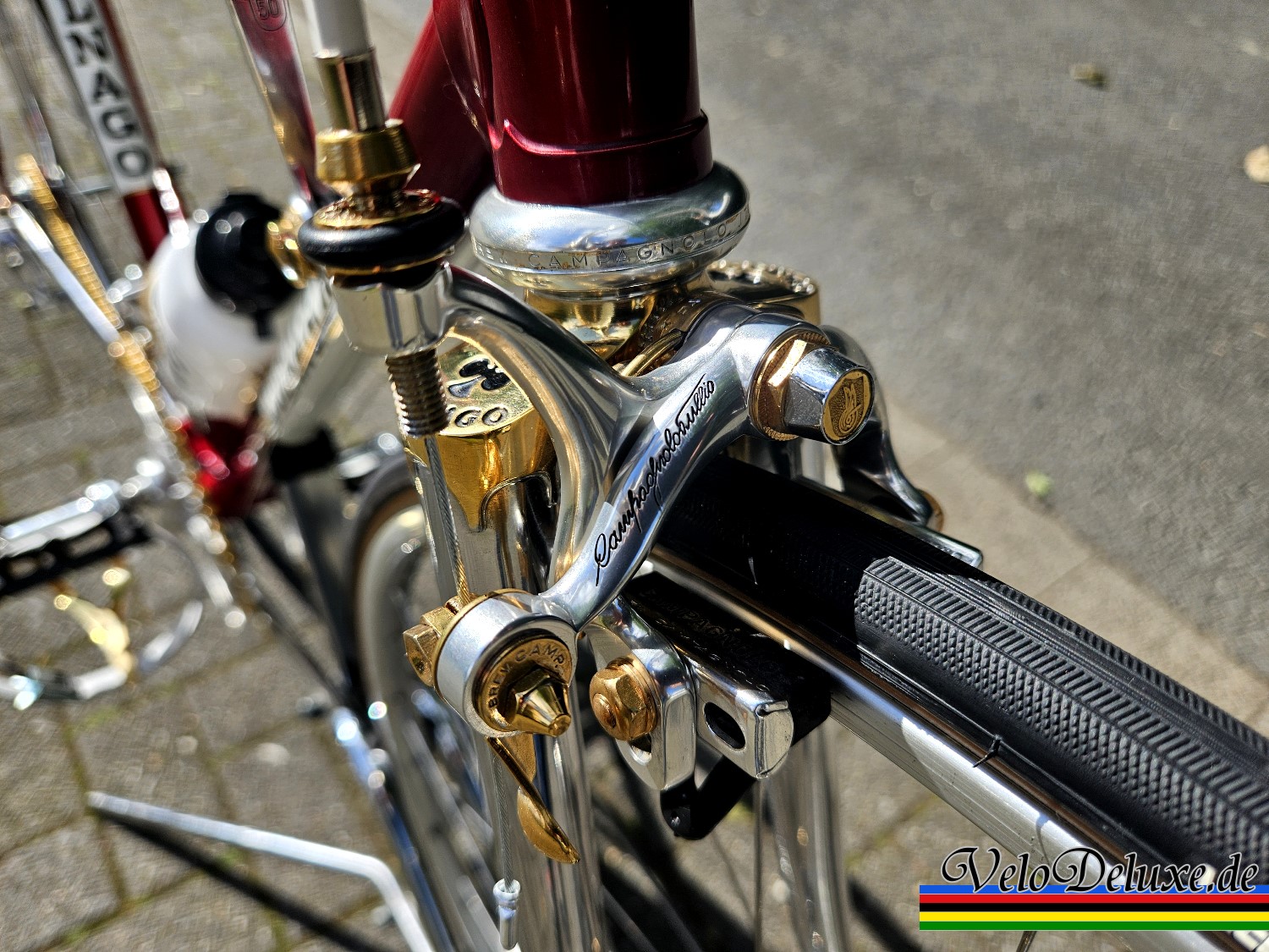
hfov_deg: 73.9
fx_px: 843
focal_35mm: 23
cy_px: 476
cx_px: 634
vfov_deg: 58.9
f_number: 1.8
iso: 25
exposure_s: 1/942
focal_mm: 5.4
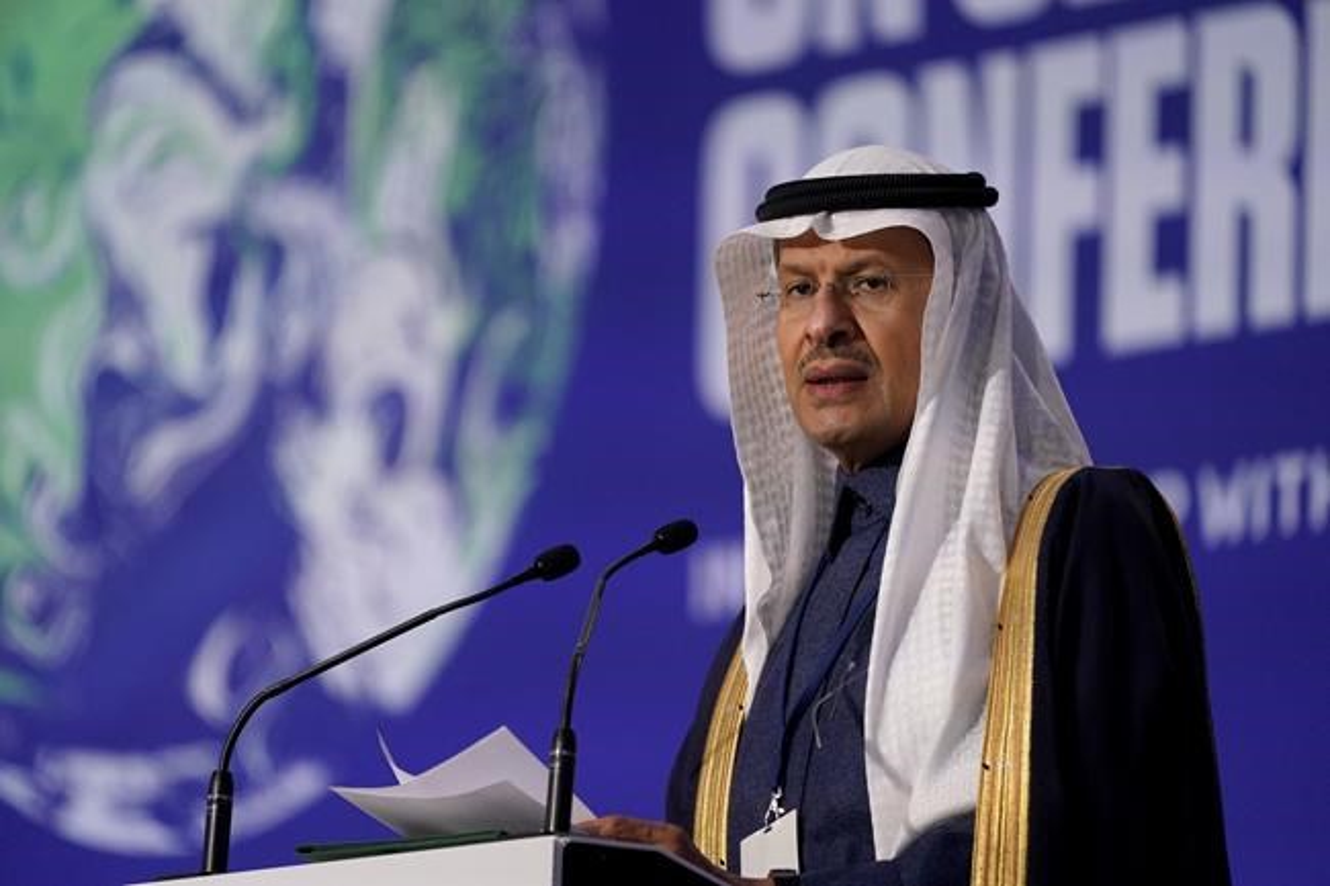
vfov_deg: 3.4
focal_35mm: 400
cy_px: 443
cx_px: 665
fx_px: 14773
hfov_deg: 5.2
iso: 6400
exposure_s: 1/500
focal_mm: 400
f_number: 5.6
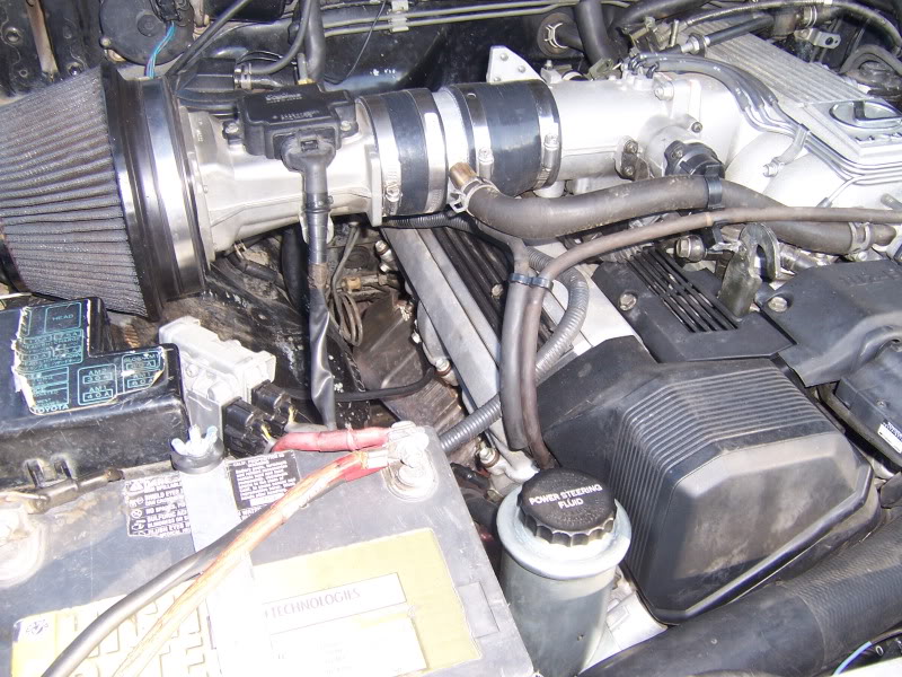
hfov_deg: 55.4
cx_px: 451
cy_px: 338
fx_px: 860
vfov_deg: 42.9
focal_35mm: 33
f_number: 2.8
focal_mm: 5.5
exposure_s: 1/60
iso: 80
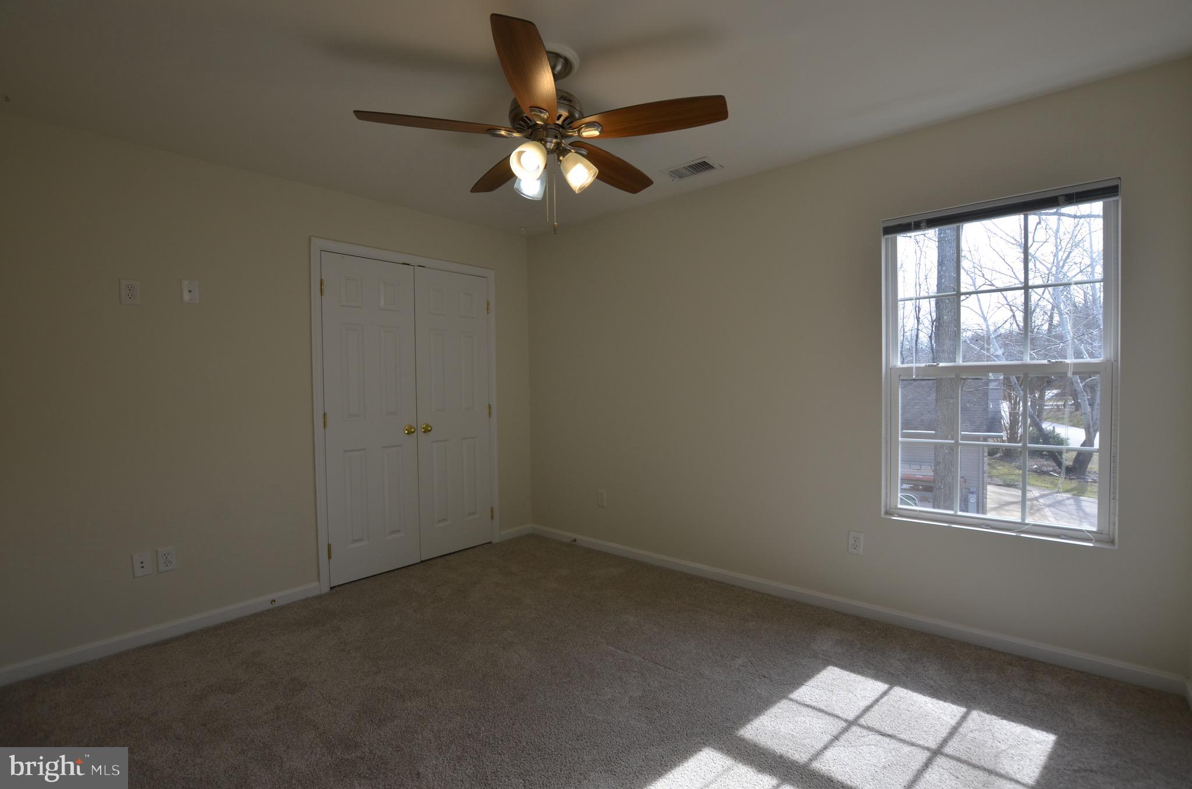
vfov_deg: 77.1
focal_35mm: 15
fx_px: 496
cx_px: 596
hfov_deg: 100.5
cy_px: 394
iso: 200
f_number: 6.3
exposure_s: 1/160
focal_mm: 10
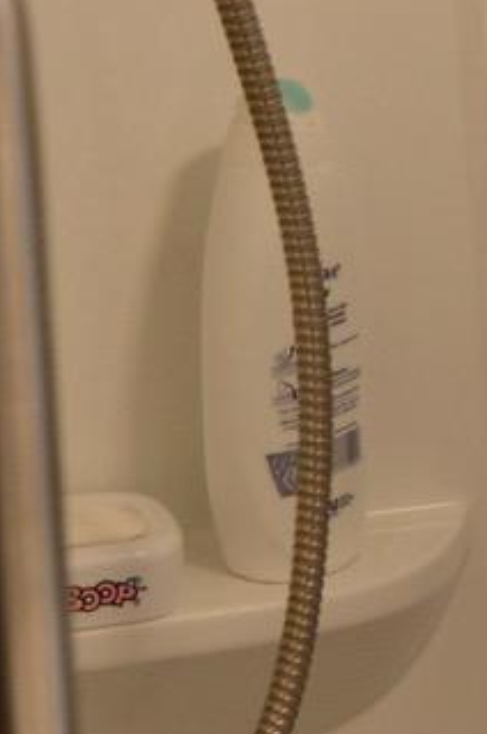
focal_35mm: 130
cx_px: 739
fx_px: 2643
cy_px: 307
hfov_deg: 10.2
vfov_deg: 15.8
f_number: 3.5
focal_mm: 18
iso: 400
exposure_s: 1/125
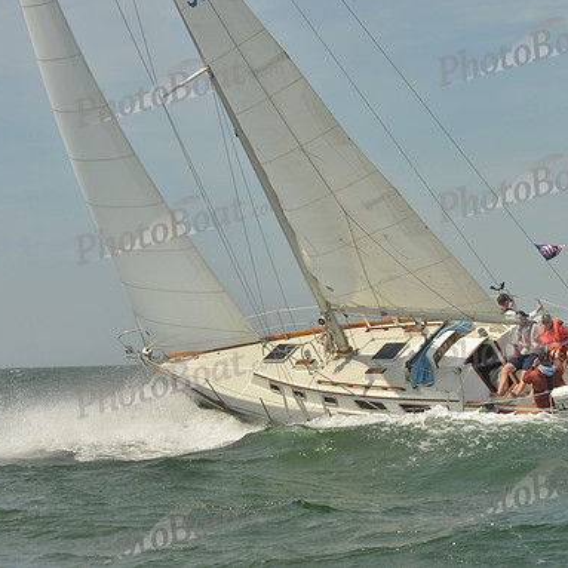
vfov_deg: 19.3
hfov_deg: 19.3
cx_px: 362
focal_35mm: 90
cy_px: 283
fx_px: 1671
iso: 200
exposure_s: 1/1250
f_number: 8
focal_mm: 70
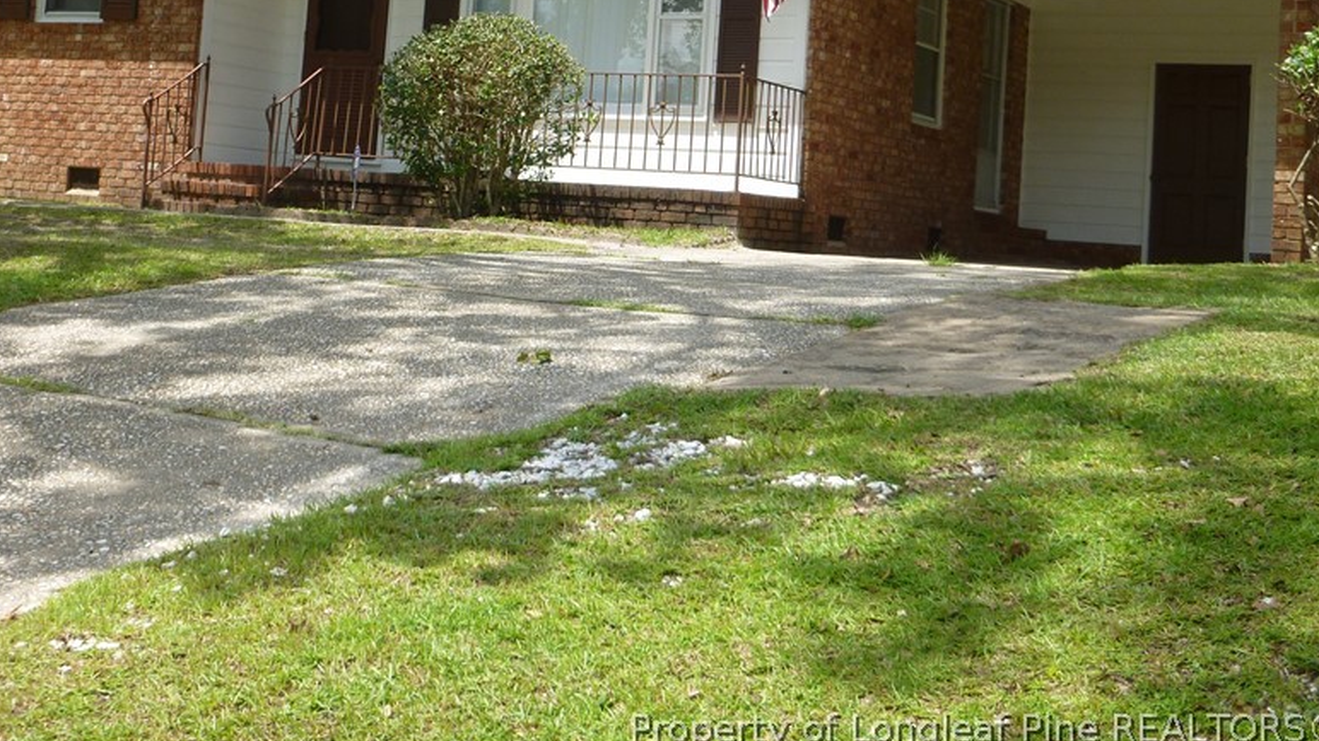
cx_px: 586
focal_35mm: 52
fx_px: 1818
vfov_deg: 22.6
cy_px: 101
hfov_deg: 39.8
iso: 100
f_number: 3.6
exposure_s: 1/500
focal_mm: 6.5
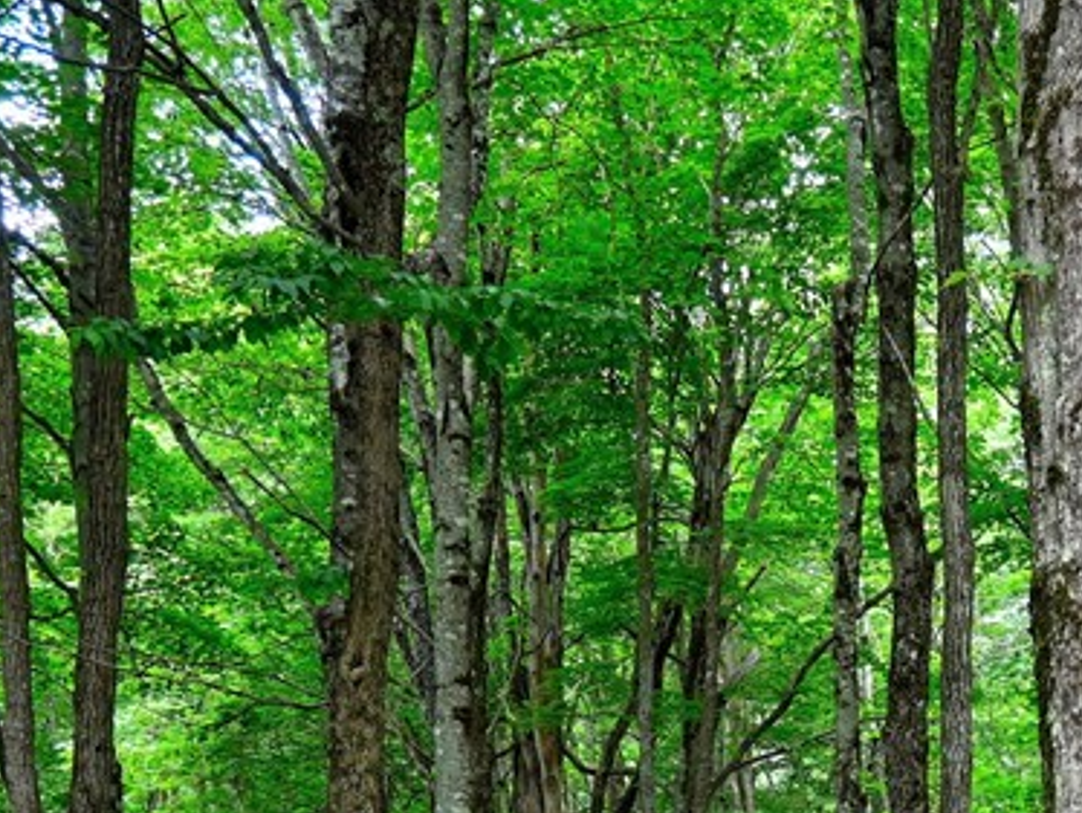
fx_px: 2096
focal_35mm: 67
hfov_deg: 26.7
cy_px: 940
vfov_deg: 20.7
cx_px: 1180
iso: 400
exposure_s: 1/125
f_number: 3.5
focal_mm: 16
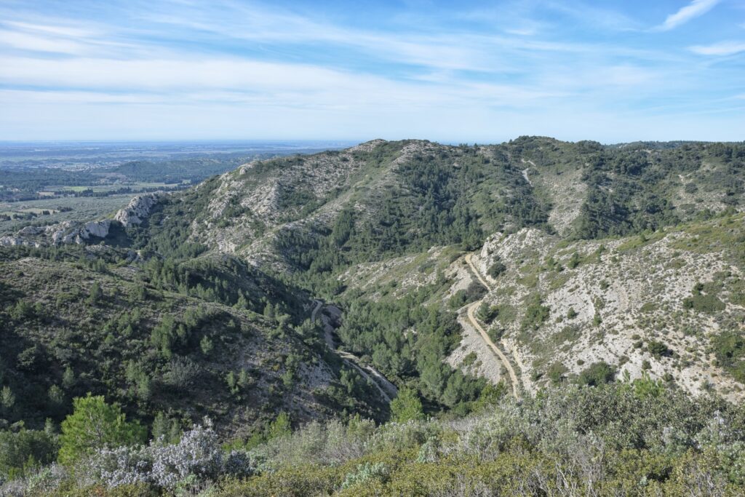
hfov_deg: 67.4
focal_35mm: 27
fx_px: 559
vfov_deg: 47.9
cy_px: 248
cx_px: 372
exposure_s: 1/100
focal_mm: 18
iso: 100
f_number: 11
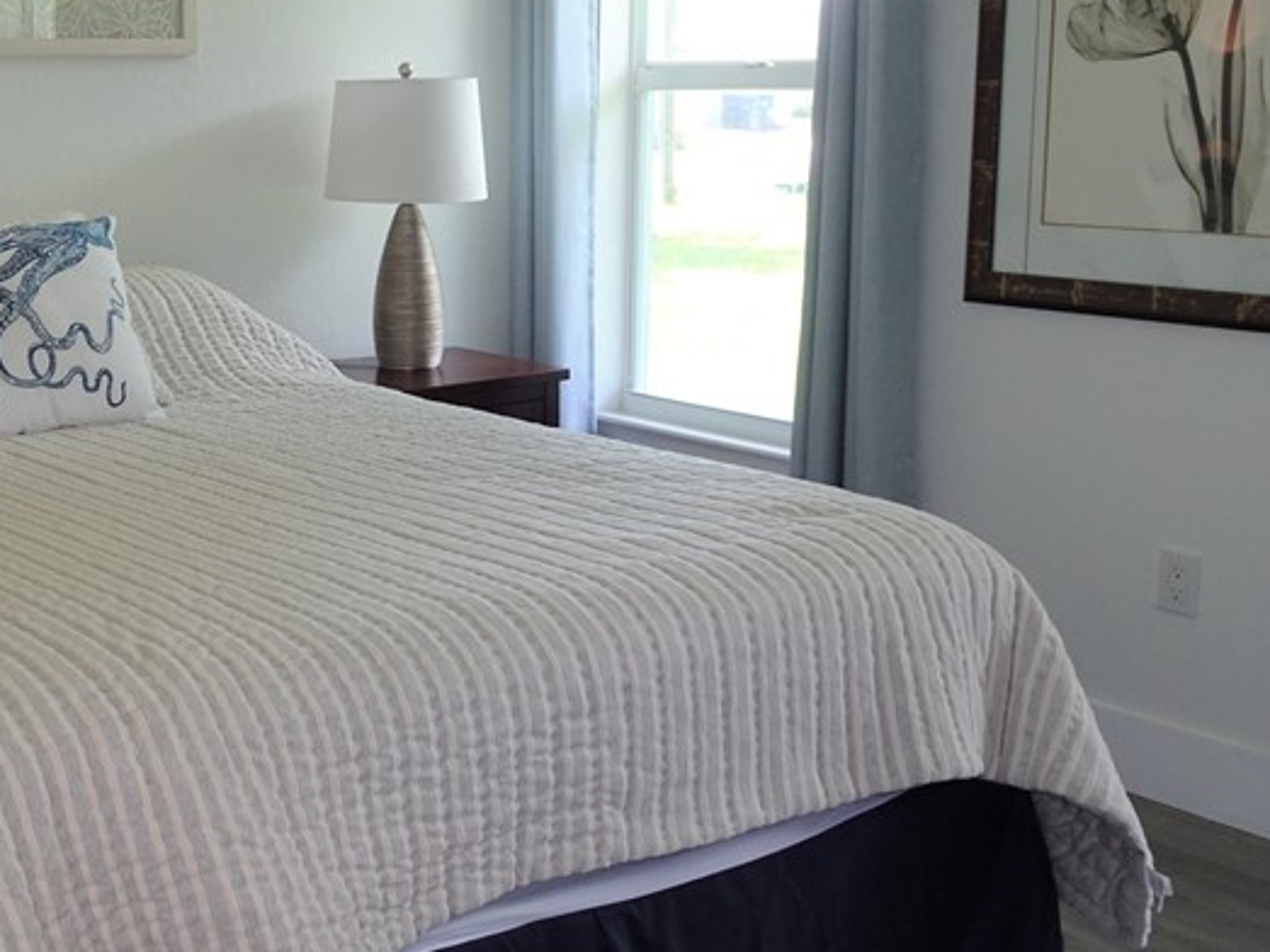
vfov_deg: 30.7
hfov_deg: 38.5
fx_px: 1724
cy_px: 356
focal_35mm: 47
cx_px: 211
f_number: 3.5
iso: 80
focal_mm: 4.1
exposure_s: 1/40
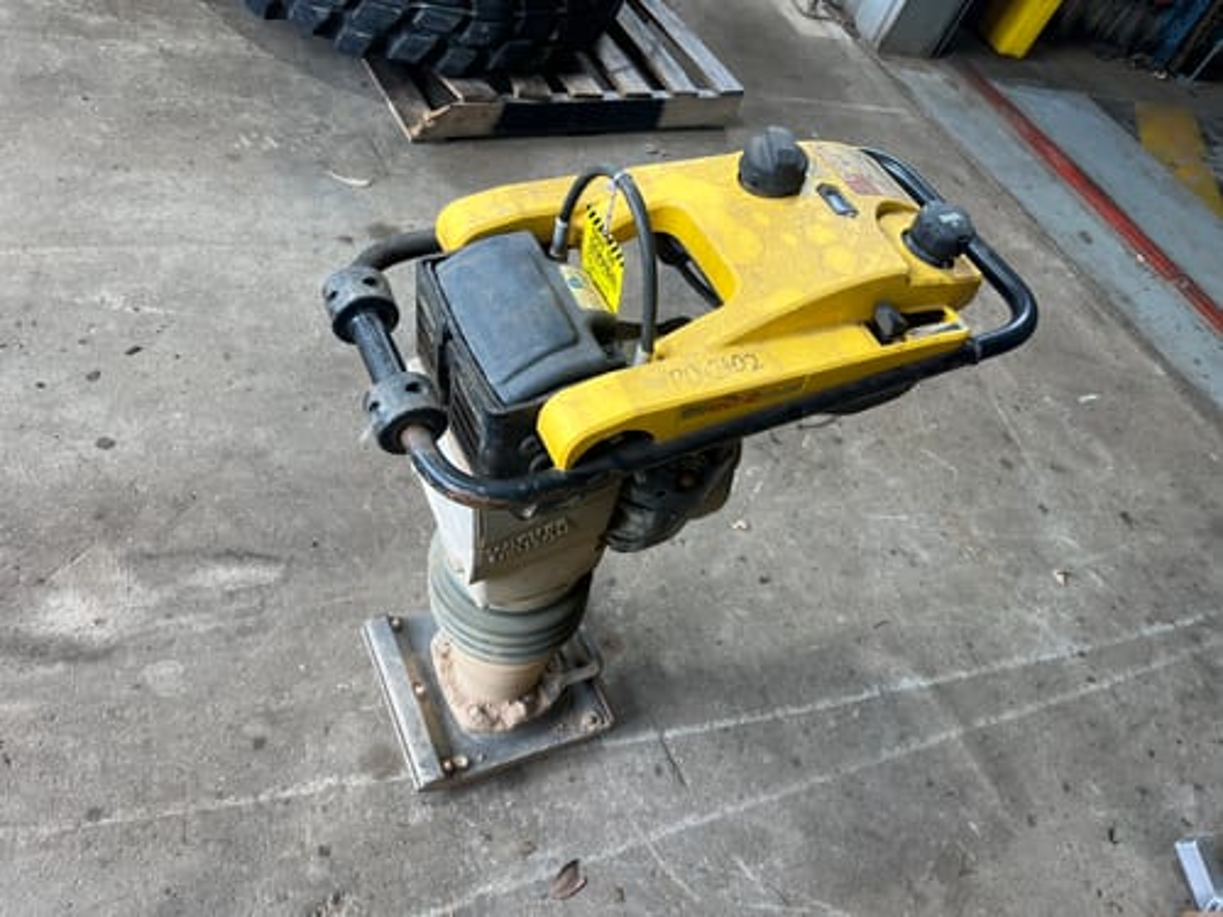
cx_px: 612
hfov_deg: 67.3
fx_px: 919
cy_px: 458
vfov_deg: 53.1
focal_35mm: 26
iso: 40
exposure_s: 1/121
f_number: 1.6
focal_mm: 5.1
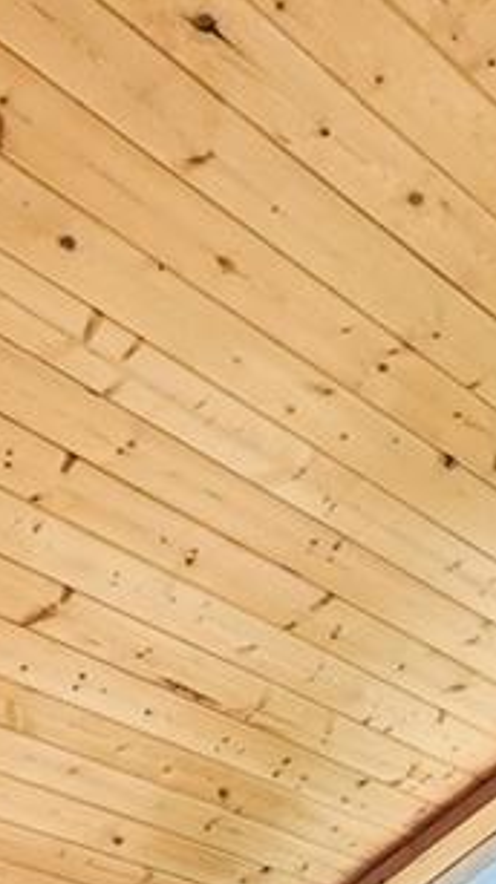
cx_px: 245
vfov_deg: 20.7
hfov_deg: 14.7
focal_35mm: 82
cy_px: 1437
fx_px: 1923
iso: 800
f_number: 8
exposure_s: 1/30
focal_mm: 10
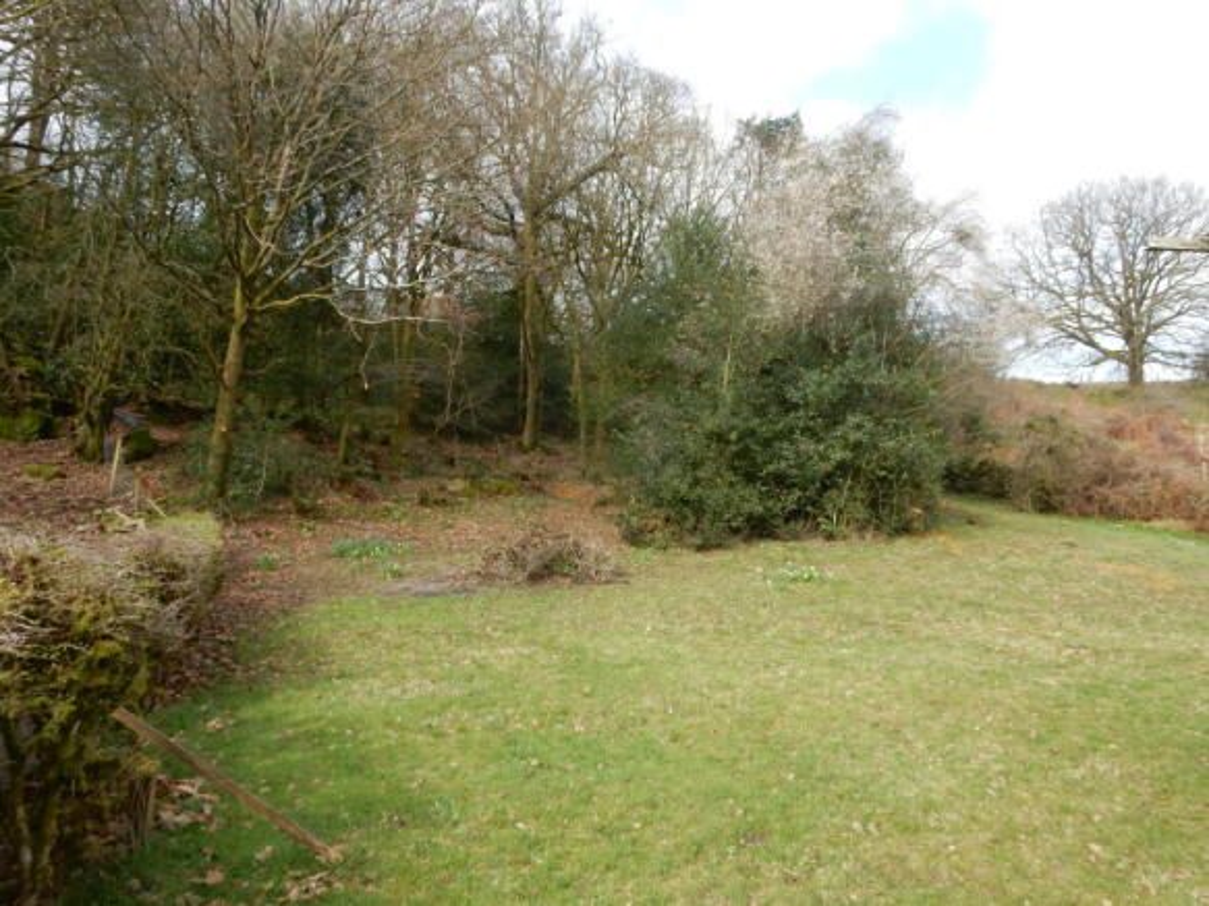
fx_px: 873
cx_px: 604
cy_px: 453
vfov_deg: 54.9
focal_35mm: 25
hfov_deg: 69.4
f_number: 7.1
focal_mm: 4.5
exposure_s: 1/100
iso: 125
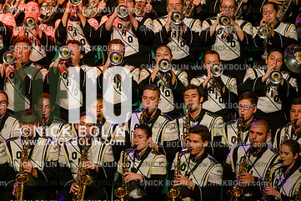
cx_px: 73
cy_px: 106
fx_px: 2685
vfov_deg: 4.3
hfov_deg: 6.4
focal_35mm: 321
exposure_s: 1/500
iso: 5000
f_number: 4
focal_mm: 200
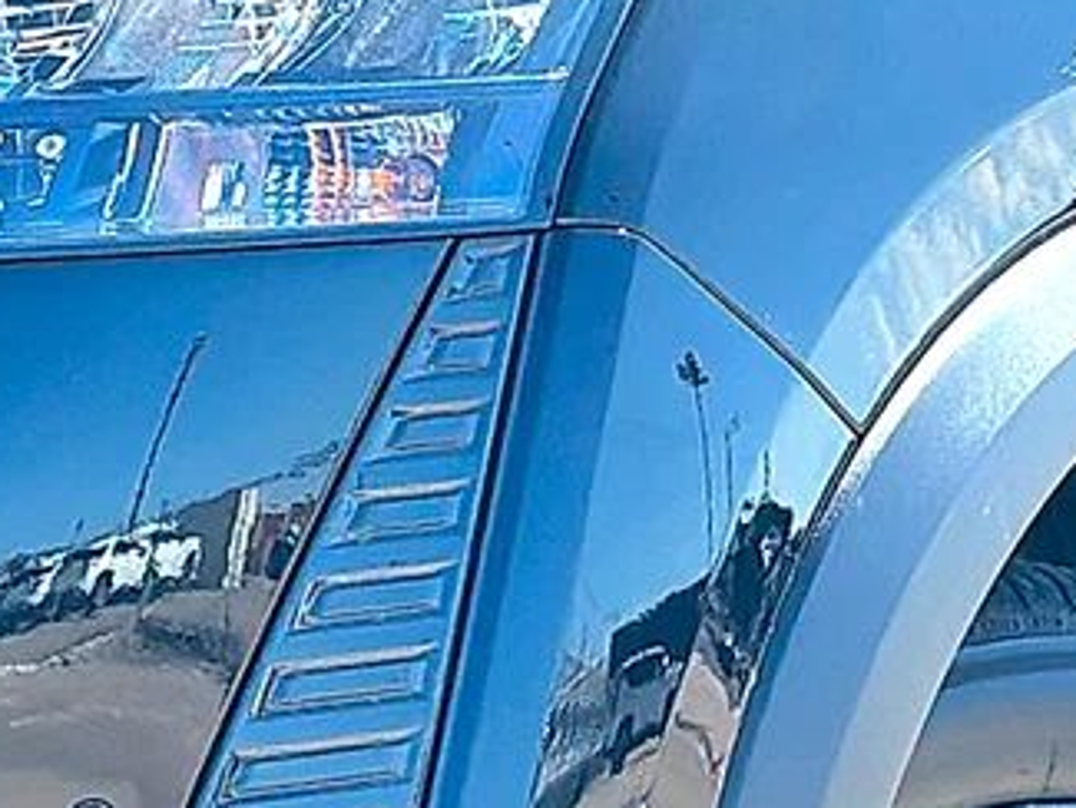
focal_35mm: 181
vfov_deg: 8.2
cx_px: 109
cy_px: 141
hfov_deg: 10.9
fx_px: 5628
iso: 100
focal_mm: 6.86
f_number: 1.78
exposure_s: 1/2079
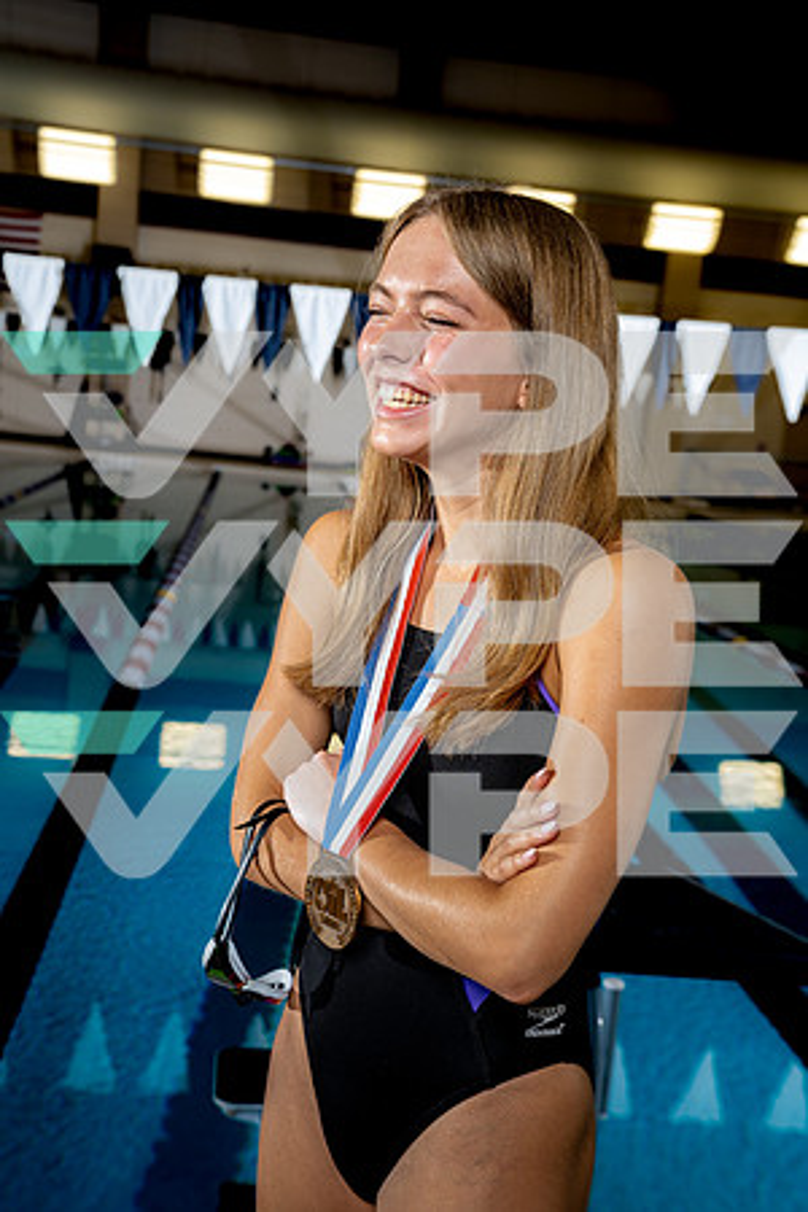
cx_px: 404
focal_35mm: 43
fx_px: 1448
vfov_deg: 45.4
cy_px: 606
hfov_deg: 31.2
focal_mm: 43
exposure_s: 1/250
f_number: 5.6
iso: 320
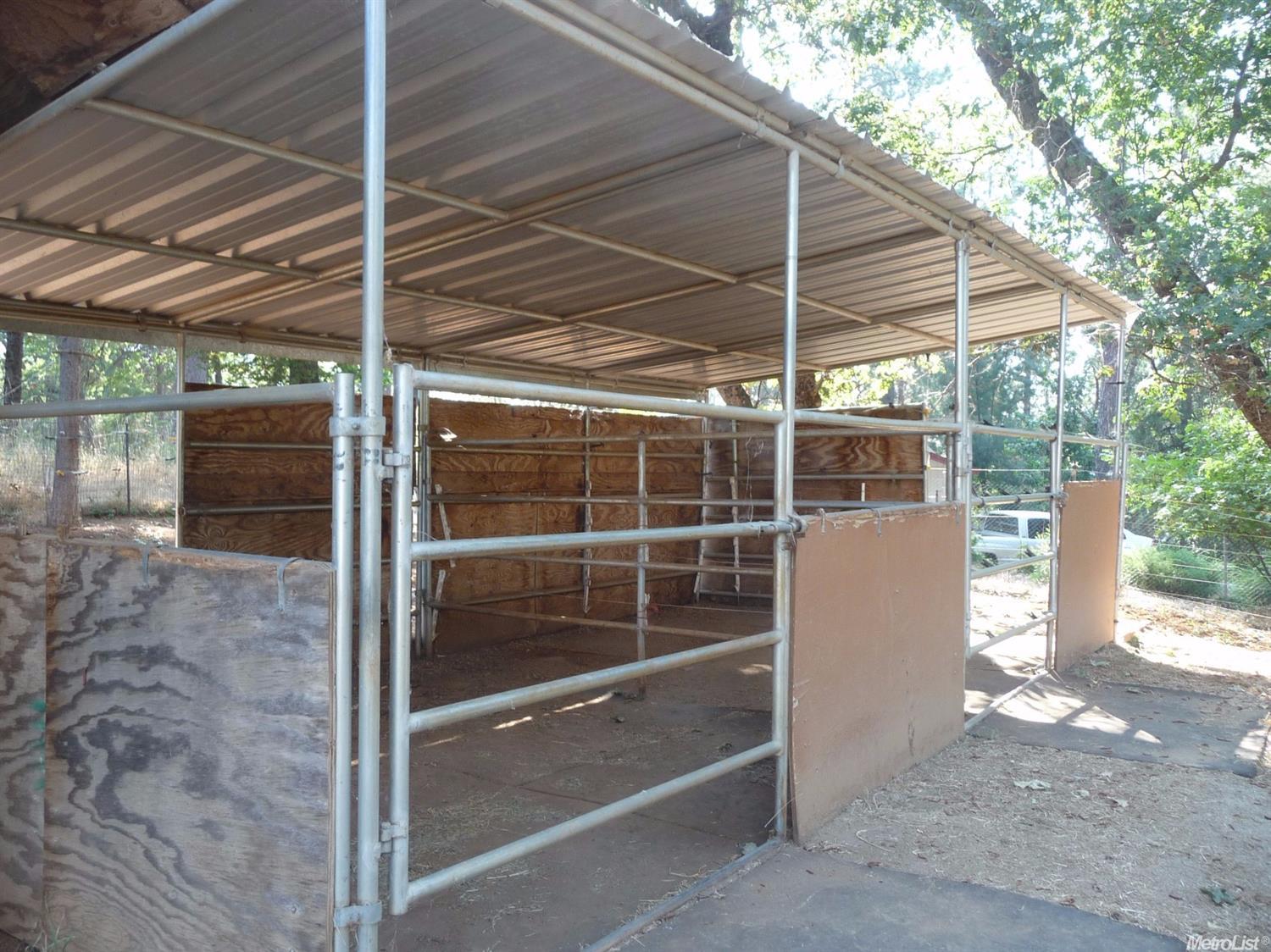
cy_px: 476
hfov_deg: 63.5
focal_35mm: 28
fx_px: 1028
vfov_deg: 49.7
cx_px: 636
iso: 100
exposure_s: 1/30
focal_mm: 4.7
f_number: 3.3
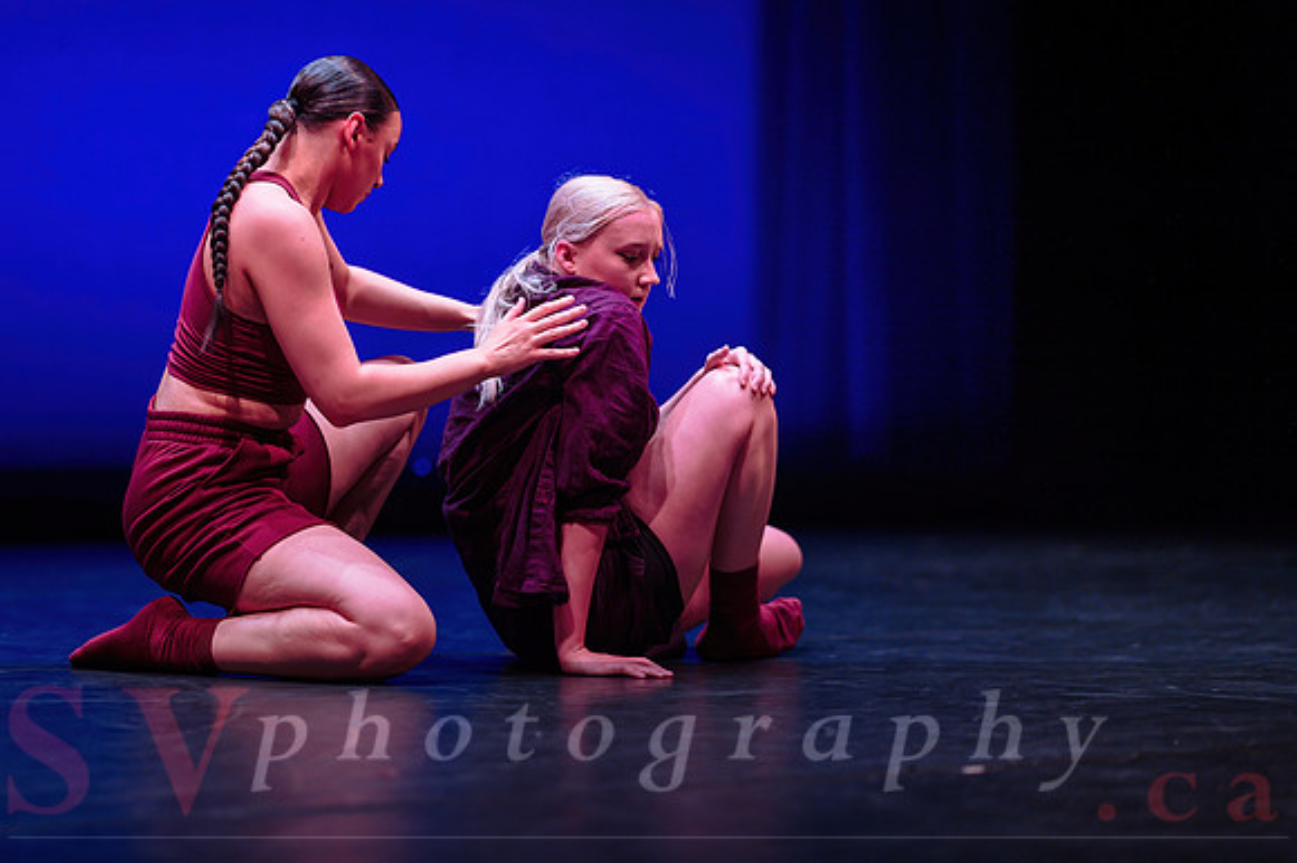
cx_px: 577
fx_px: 4197
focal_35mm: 117
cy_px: 384
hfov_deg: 17.6
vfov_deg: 11.7
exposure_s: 1/500
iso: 1250
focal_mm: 105
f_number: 1.8
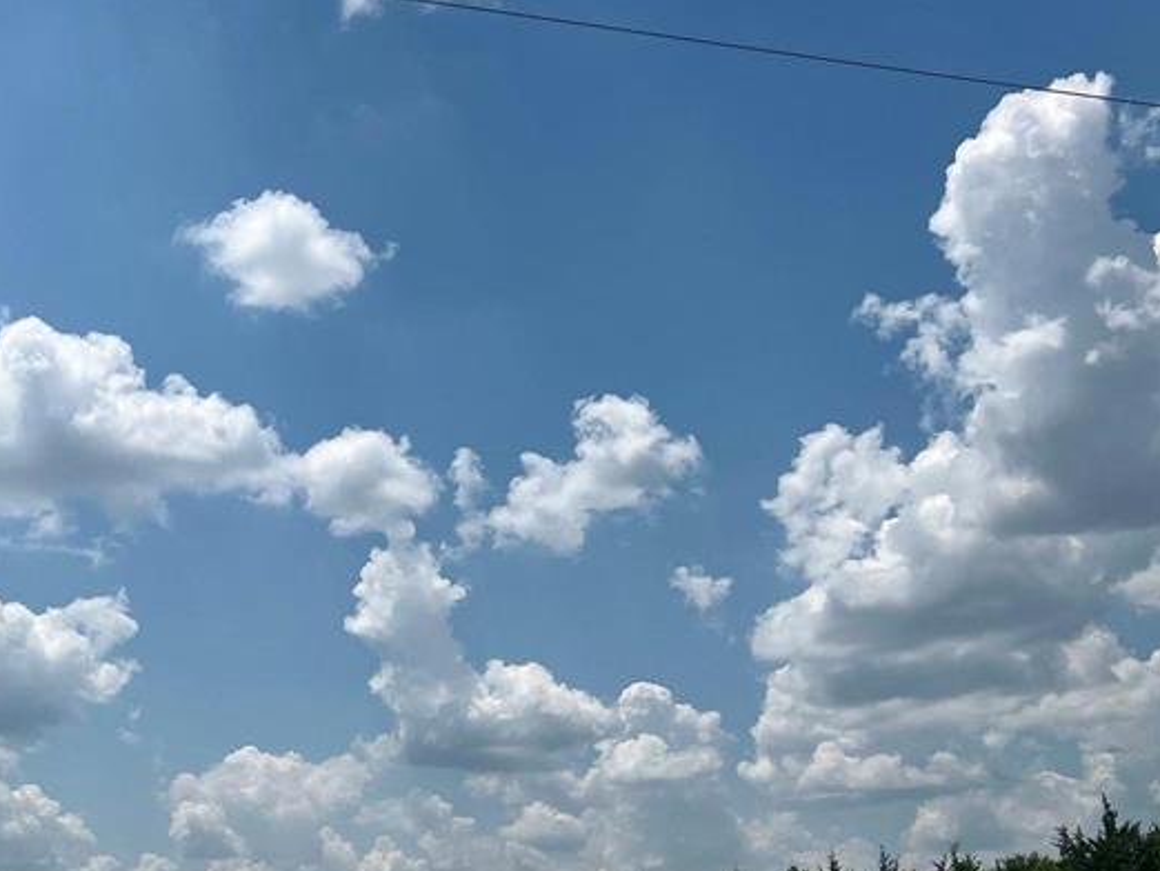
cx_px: 276
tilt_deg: +10.1
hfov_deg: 36.5
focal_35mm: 51
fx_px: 1710
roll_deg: +0.7
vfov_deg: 28.1
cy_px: 673
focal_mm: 5.7
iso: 50
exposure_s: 1/14286
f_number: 1.5
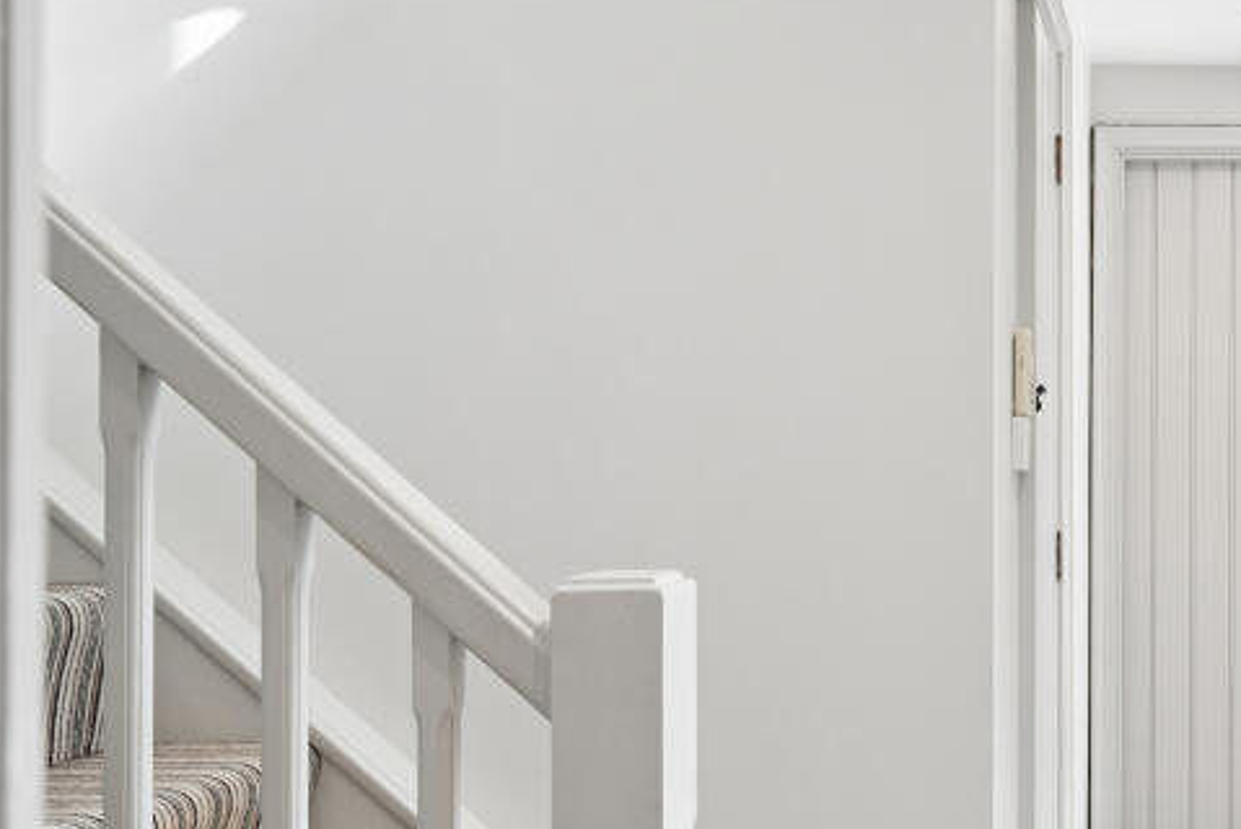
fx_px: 1621
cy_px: 494
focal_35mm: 47
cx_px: 1257
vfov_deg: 28.6
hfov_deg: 37.2
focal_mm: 22
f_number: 5.6
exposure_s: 1/15
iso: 400
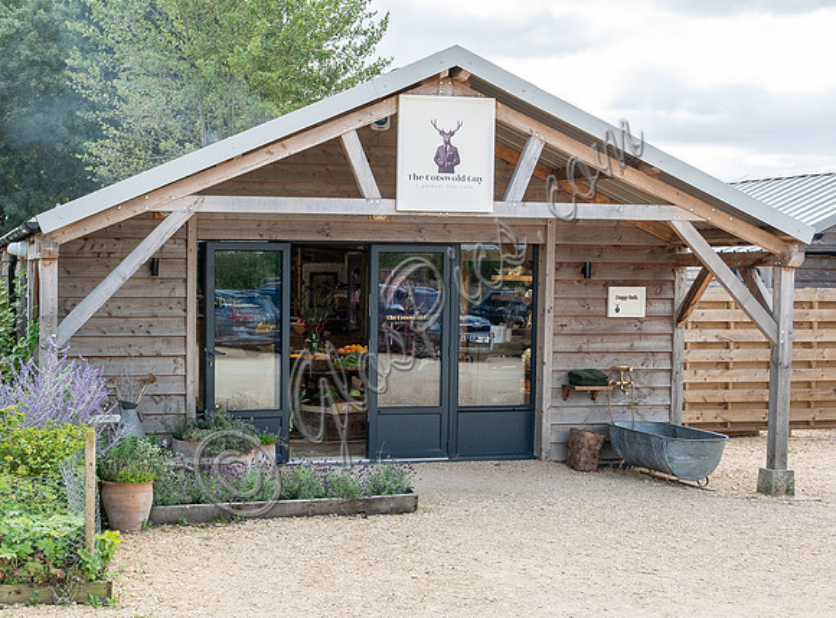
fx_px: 1356
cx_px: 257
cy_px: 365
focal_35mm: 56
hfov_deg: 33.9
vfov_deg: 25.6
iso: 200
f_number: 5.6
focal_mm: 16.5
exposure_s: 1/320
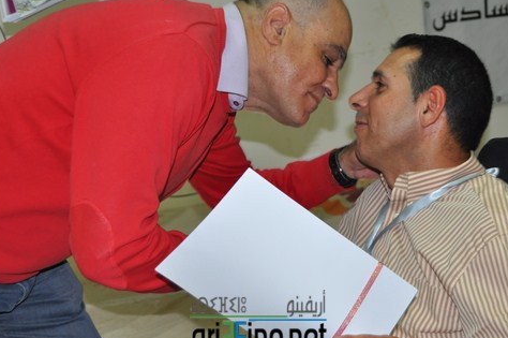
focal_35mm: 81
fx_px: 1142
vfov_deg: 16.8
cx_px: 258
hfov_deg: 25.1
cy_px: 153
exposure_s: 1/60
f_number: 5
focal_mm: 40
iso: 800
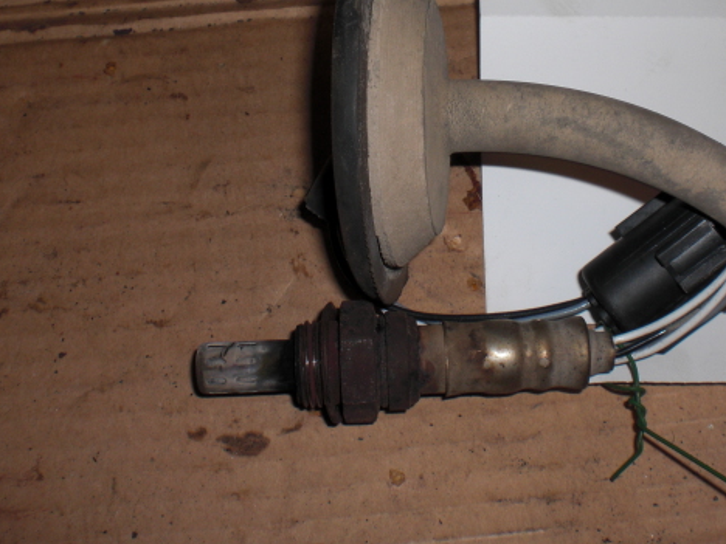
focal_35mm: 52
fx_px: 1091
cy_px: 209
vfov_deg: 27.9
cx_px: 396
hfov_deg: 36.8
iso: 64
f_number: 5.6
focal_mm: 6.3
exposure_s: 1/30
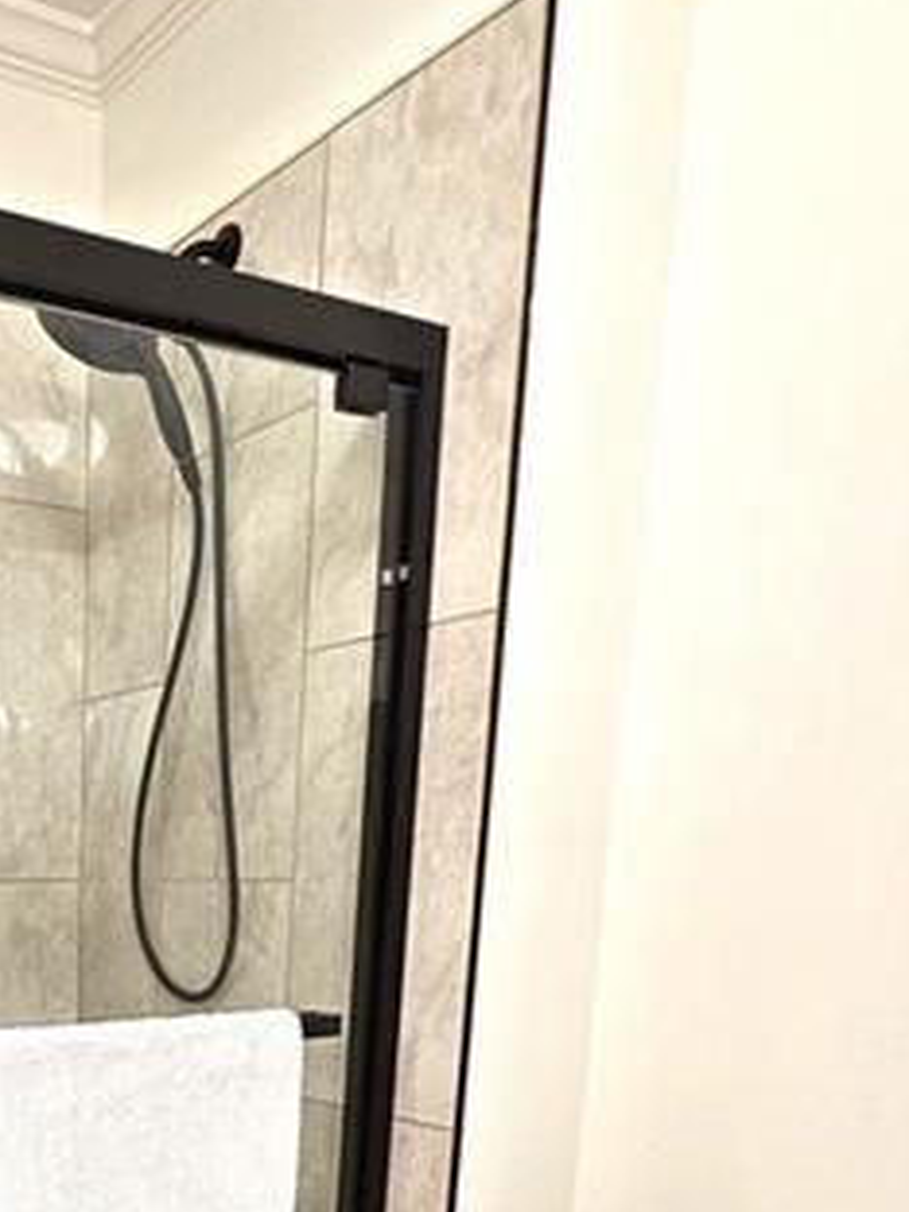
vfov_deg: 49.5
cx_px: -78
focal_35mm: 32
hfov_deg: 37.4
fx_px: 1120
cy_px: 1127
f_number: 2.2
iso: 160
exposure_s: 1/60
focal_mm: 2.2
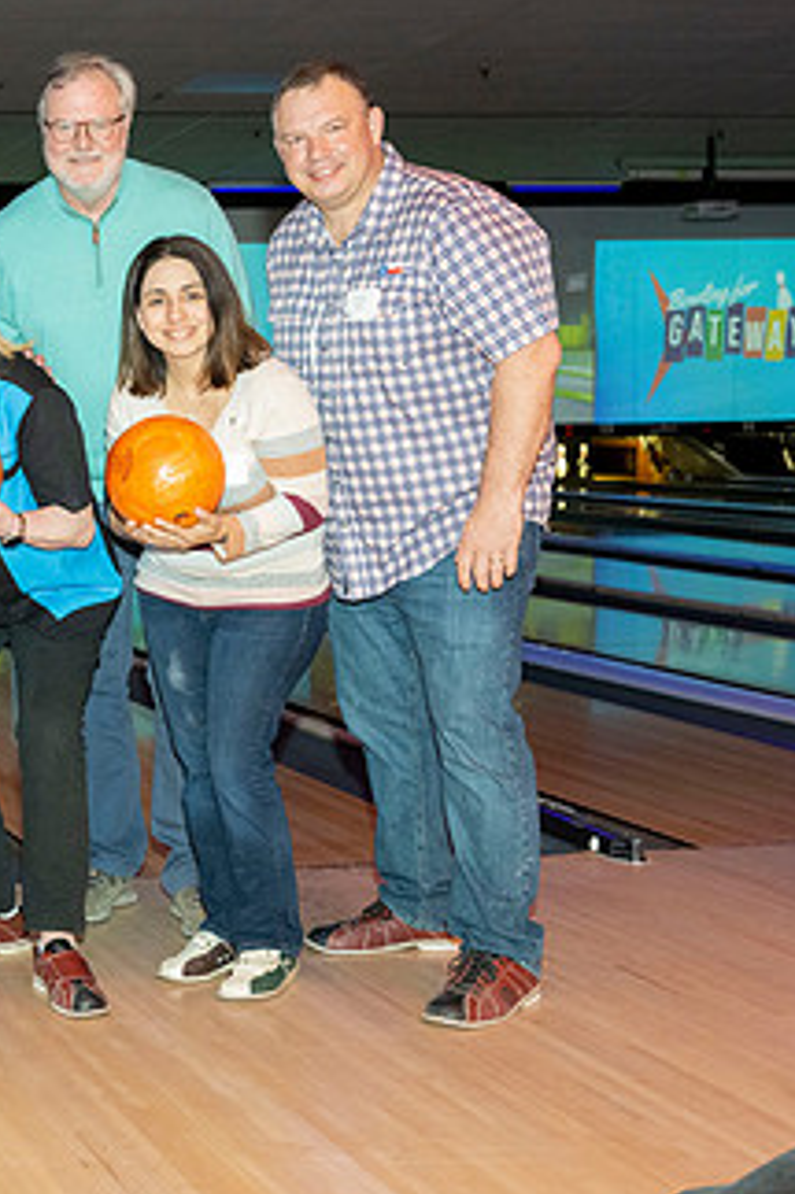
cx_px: -255
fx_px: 2023
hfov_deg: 20.2
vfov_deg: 32.8
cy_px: 497
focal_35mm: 61
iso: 1600
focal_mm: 33.5
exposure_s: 1/60
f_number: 5.6
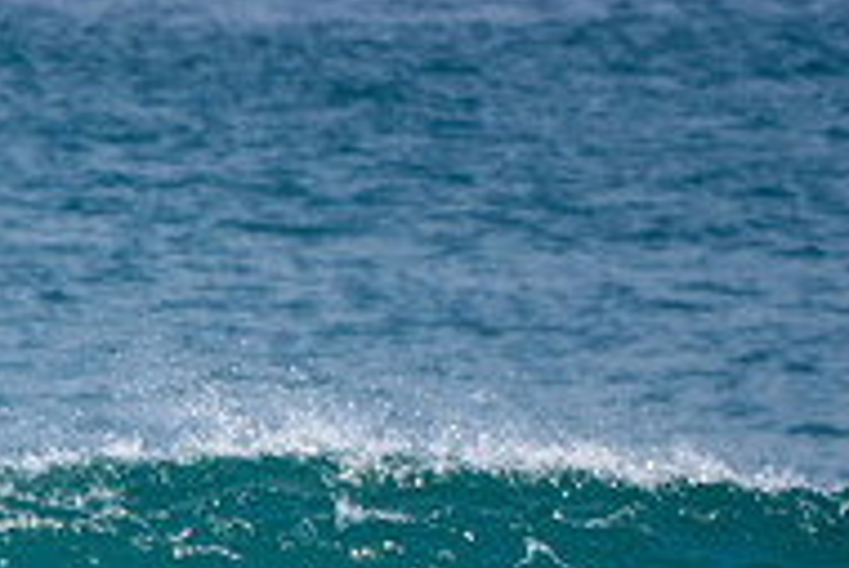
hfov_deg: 1.1
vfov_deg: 0.7
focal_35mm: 1877
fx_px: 44298
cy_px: 843
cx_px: -424
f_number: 5.6
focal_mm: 410
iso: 450
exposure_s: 1/2000
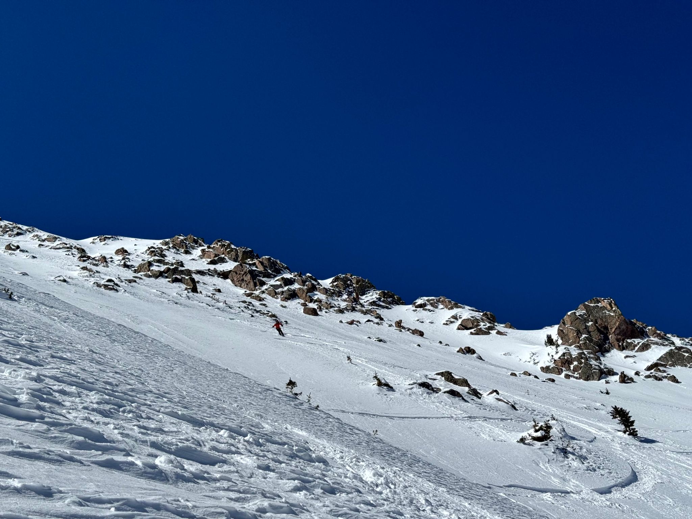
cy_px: 260
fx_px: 960
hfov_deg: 39.7
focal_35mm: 48
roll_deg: +6.8
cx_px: 346
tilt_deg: +39.4
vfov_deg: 30.3
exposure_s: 1/15385
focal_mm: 6.76
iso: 80
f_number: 1.78
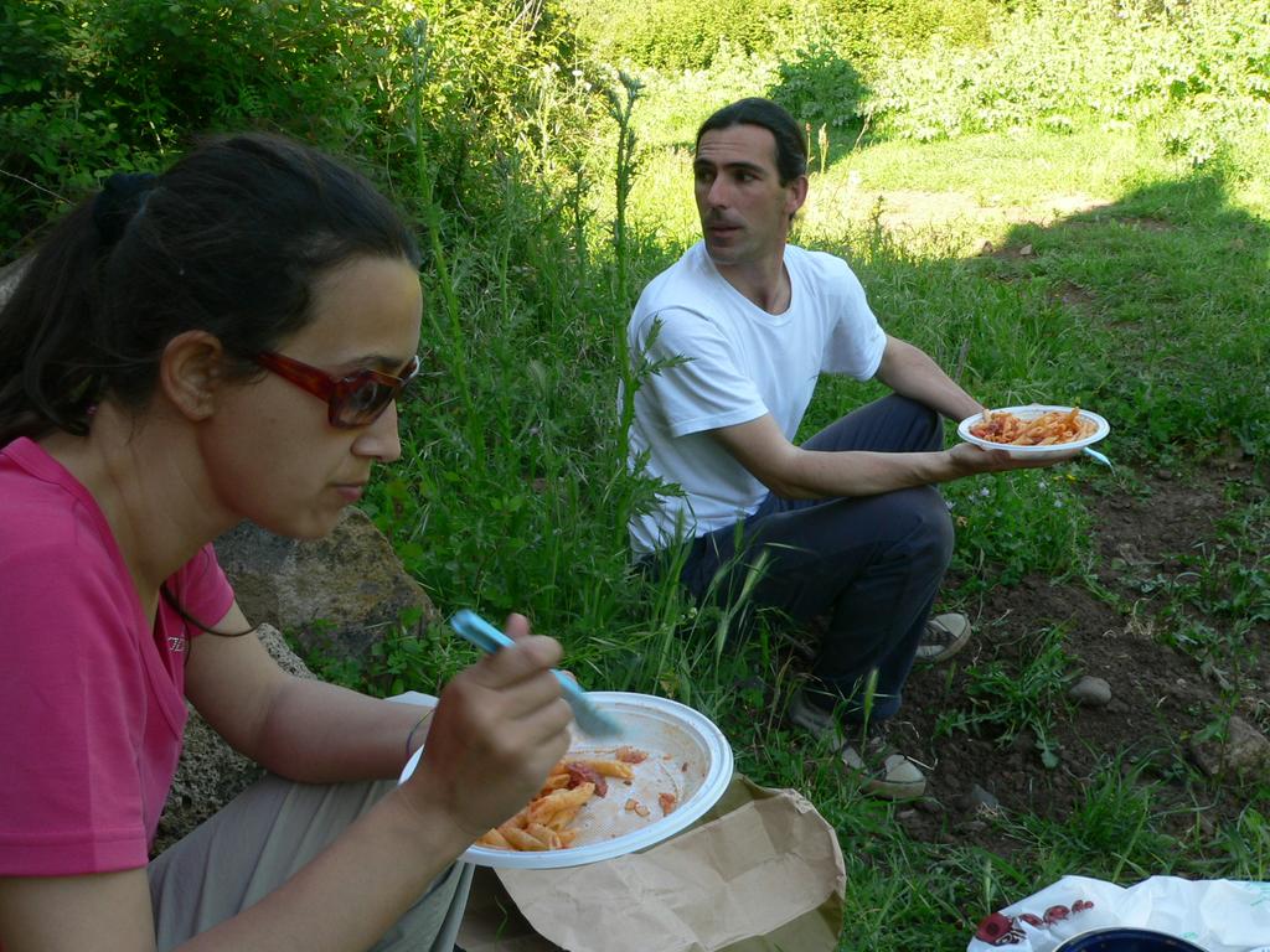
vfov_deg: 39.7
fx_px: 1321
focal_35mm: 36
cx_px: 635
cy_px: 476
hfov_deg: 51.4
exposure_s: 1/40
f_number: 7.3
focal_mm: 6
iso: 80
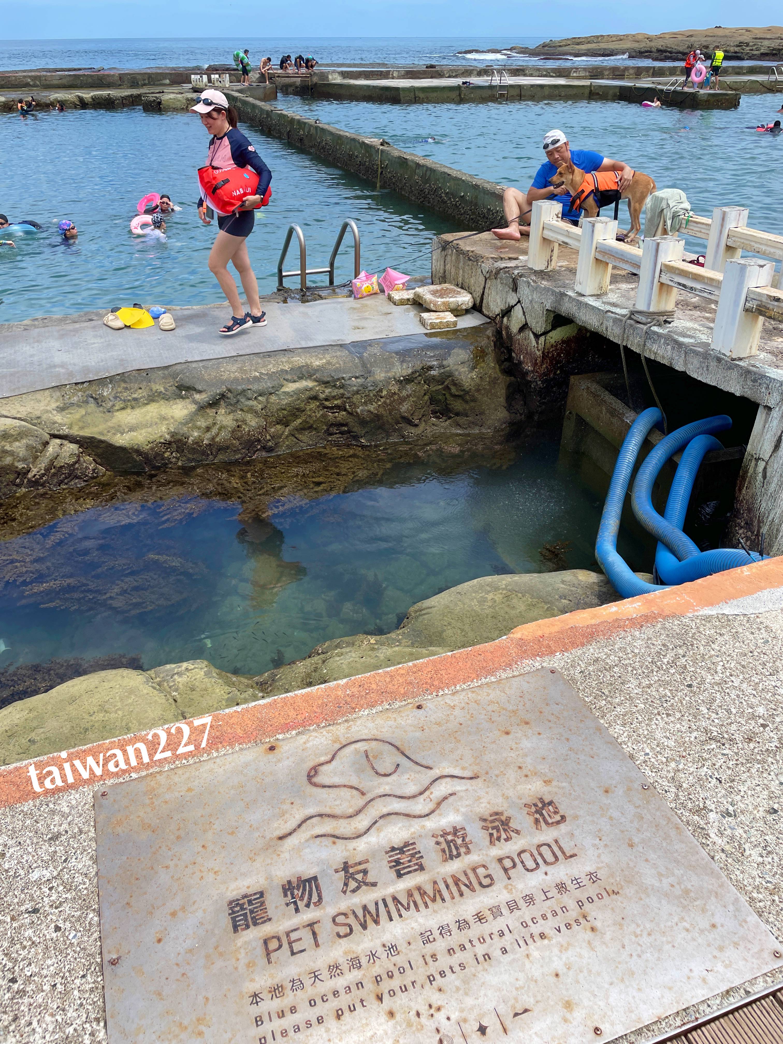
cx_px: 392
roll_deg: +0.8
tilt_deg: -30.5
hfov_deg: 53.1
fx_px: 784
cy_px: 522
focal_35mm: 26
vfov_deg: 67.3
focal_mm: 4.2
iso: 32
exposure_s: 1/2681
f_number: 1.6
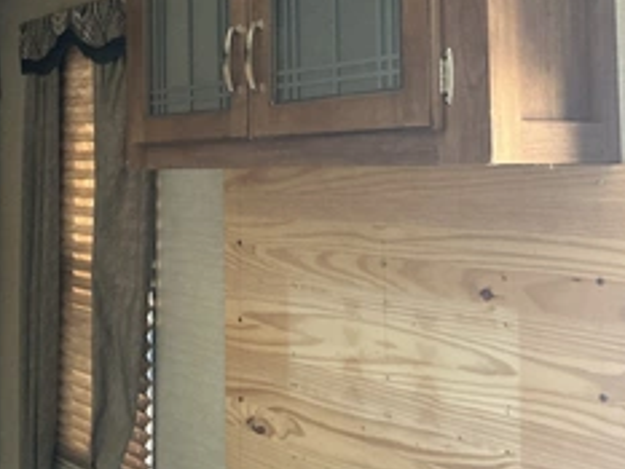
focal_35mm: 48
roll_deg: -1.0
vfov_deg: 29.8
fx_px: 867
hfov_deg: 39.2
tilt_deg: +3.7
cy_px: 115
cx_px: 215
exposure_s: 1/54
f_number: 1.8
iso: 320
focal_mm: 3
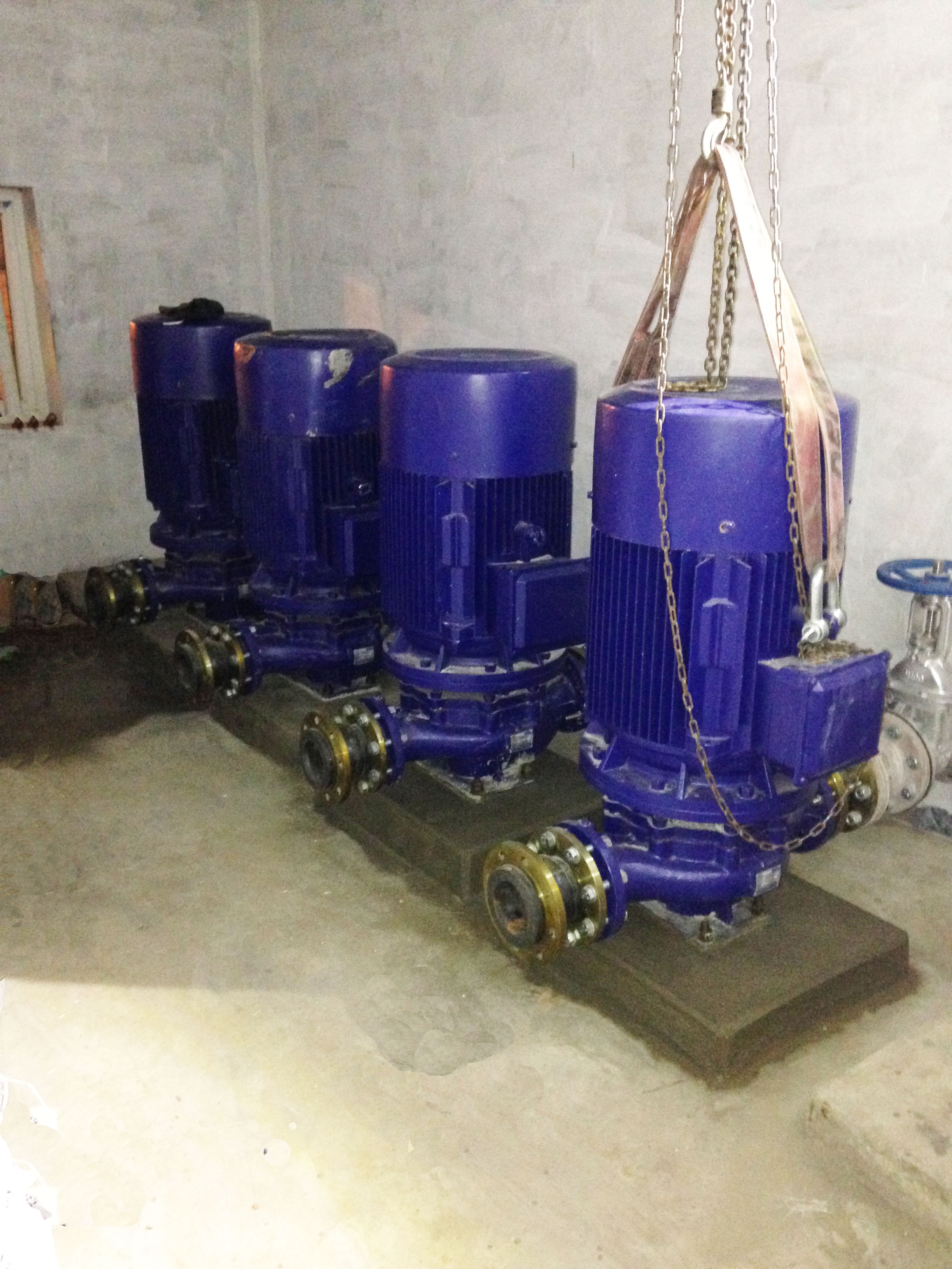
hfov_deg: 42.9
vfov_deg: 55.4
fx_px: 1210
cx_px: 476
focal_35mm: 33
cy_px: 634
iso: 500
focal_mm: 4.12
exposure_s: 1/16
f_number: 2.4
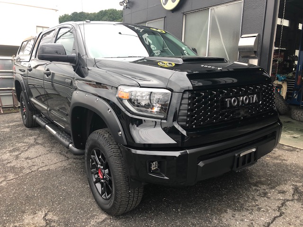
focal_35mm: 28
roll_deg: -2.4
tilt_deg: -9.5
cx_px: 152
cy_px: 114
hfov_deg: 63.4
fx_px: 245
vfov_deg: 49.7
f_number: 1.8
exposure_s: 1/100
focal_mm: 3.99
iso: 32
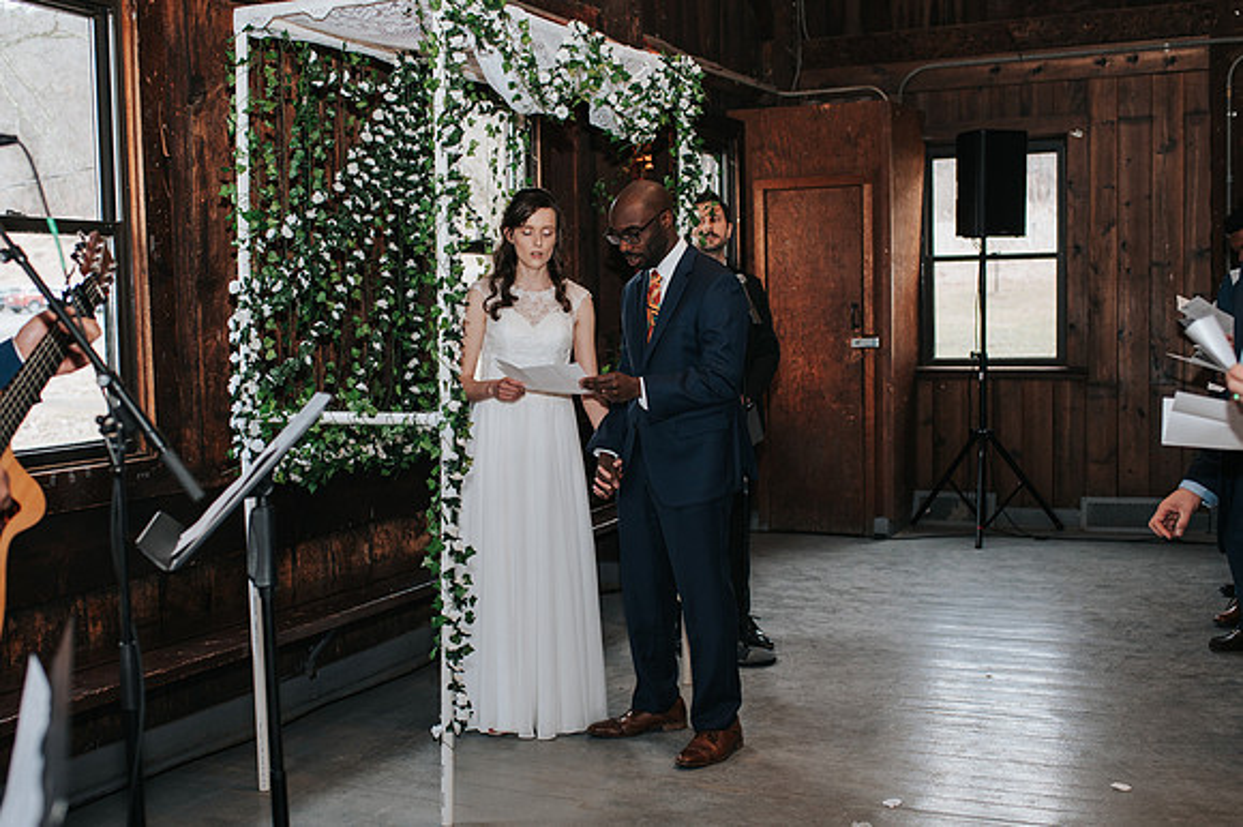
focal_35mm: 44
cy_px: 447
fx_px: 1509
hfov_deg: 44.7
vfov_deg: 30.6
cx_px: 533
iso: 1000
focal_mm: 35
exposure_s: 1/160
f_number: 2.8
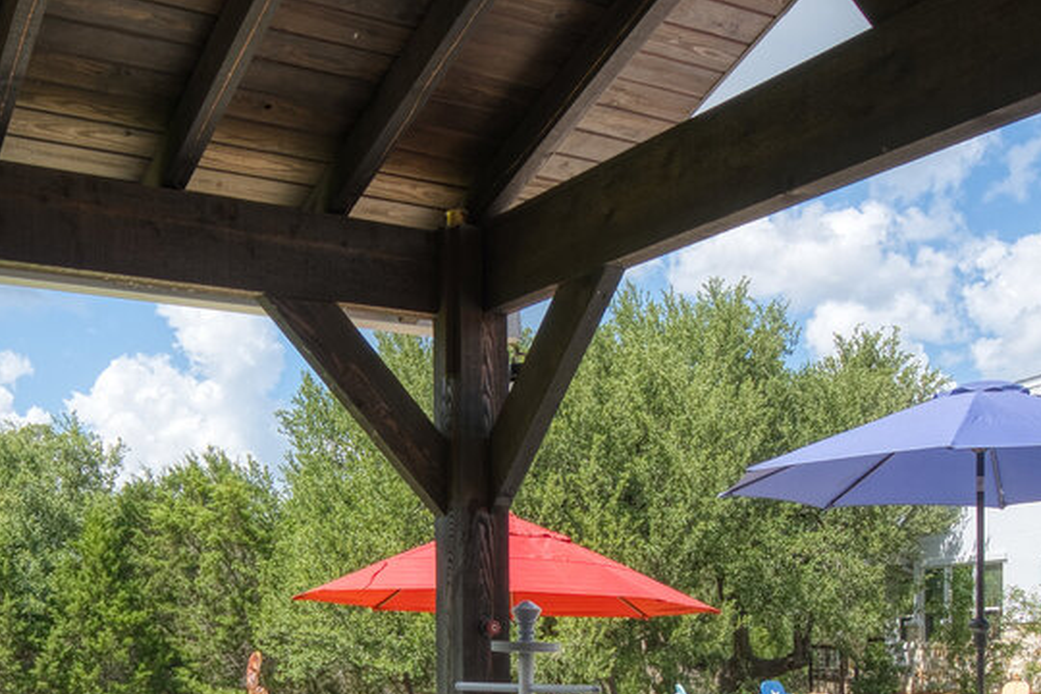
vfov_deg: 26.8
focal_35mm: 48
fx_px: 1388
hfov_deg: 40.8
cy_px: 669
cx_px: 389
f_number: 11
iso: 100
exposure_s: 1/10
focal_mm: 16
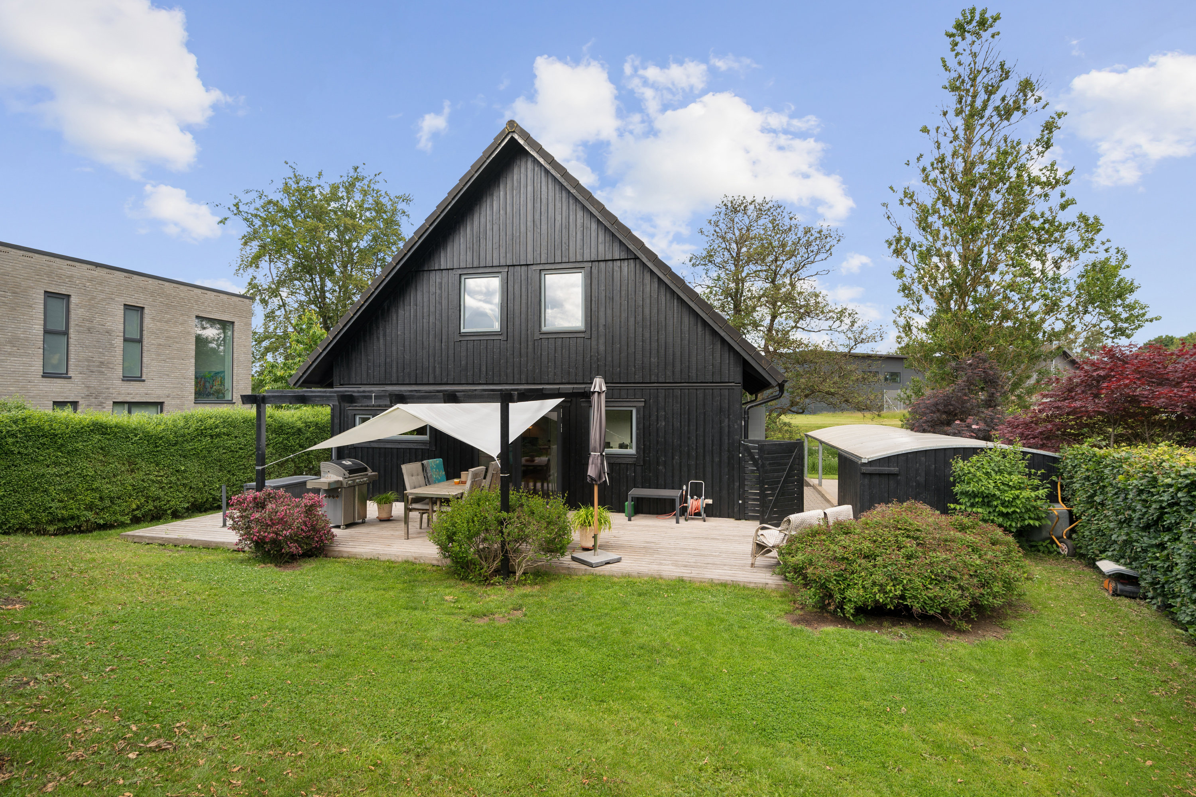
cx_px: 598
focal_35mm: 16
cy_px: 398
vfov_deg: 72.1
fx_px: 548
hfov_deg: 95.0
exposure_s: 1/125
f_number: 6.3
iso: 100
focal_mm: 16.5
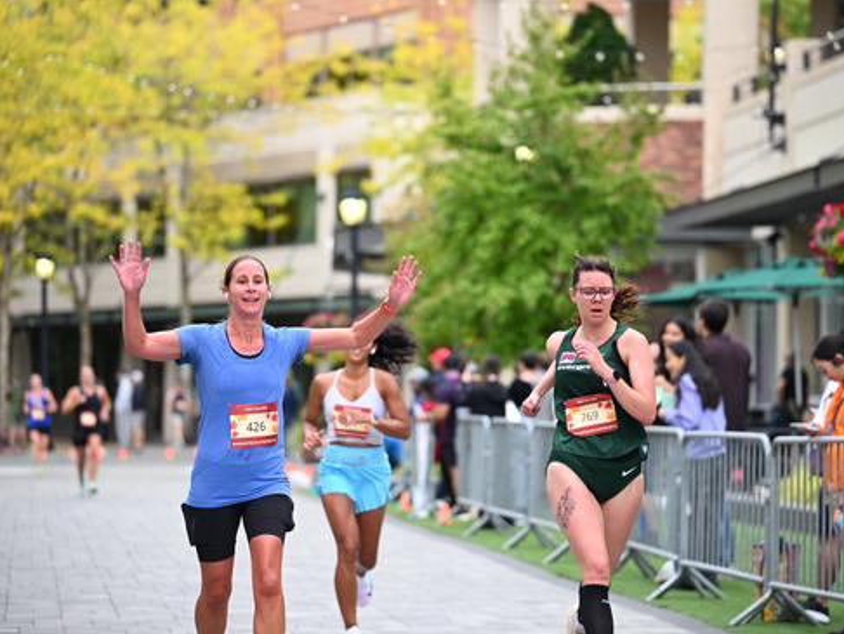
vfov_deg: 10.9
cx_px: 422
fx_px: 3318
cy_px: 317
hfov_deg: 14.5
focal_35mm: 136
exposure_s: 1/1600
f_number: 2.8
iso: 640
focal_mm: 125
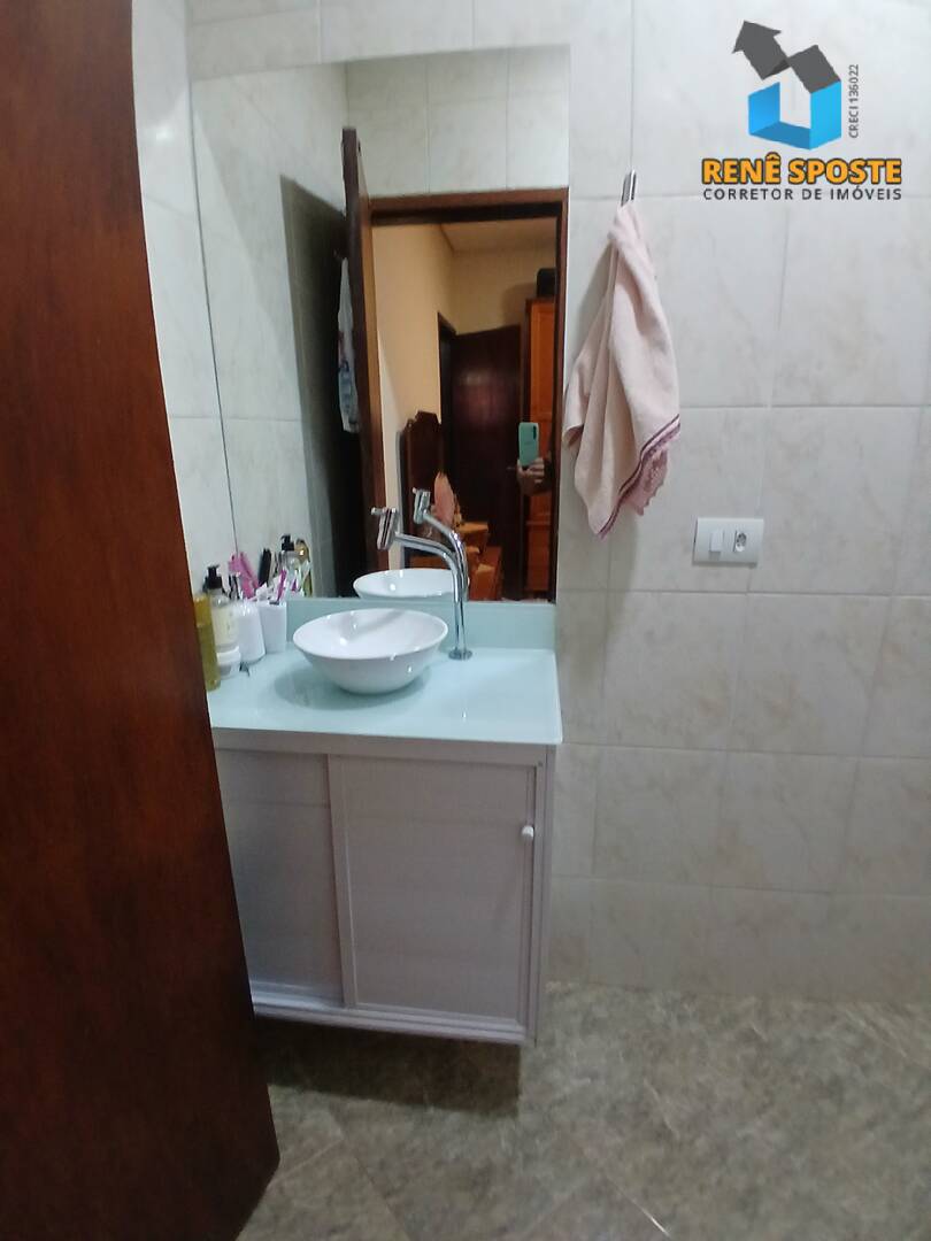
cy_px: 620
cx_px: 466
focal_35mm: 17
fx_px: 610
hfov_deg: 74.7
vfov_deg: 91.0
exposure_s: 1/30
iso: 320
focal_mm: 1.4
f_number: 2.2
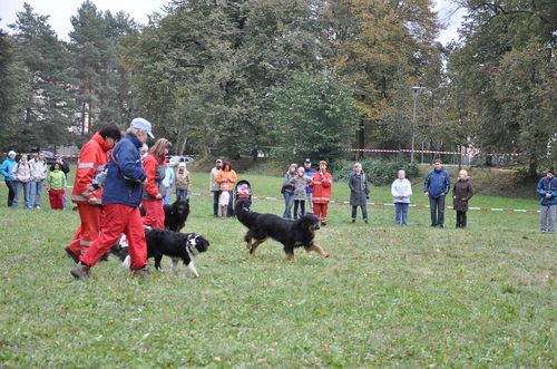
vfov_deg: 14.6
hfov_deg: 22.0
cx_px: 278
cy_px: 184
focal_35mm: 93
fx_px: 1436
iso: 800
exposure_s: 1/320
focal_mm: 62
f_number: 6.3
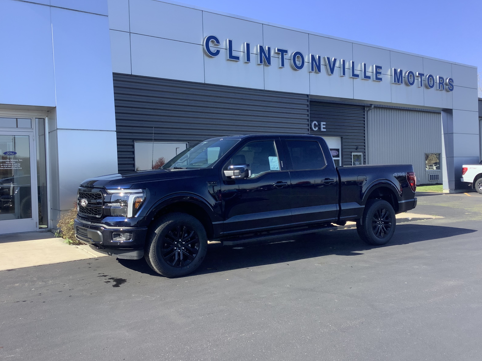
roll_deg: +1.7
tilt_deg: -1.3
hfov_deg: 56.8
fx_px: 446
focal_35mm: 32
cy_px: 178
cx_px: 242
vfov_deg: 44.2
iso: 25
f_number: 2.4
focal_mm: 3.3
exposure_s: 1/479
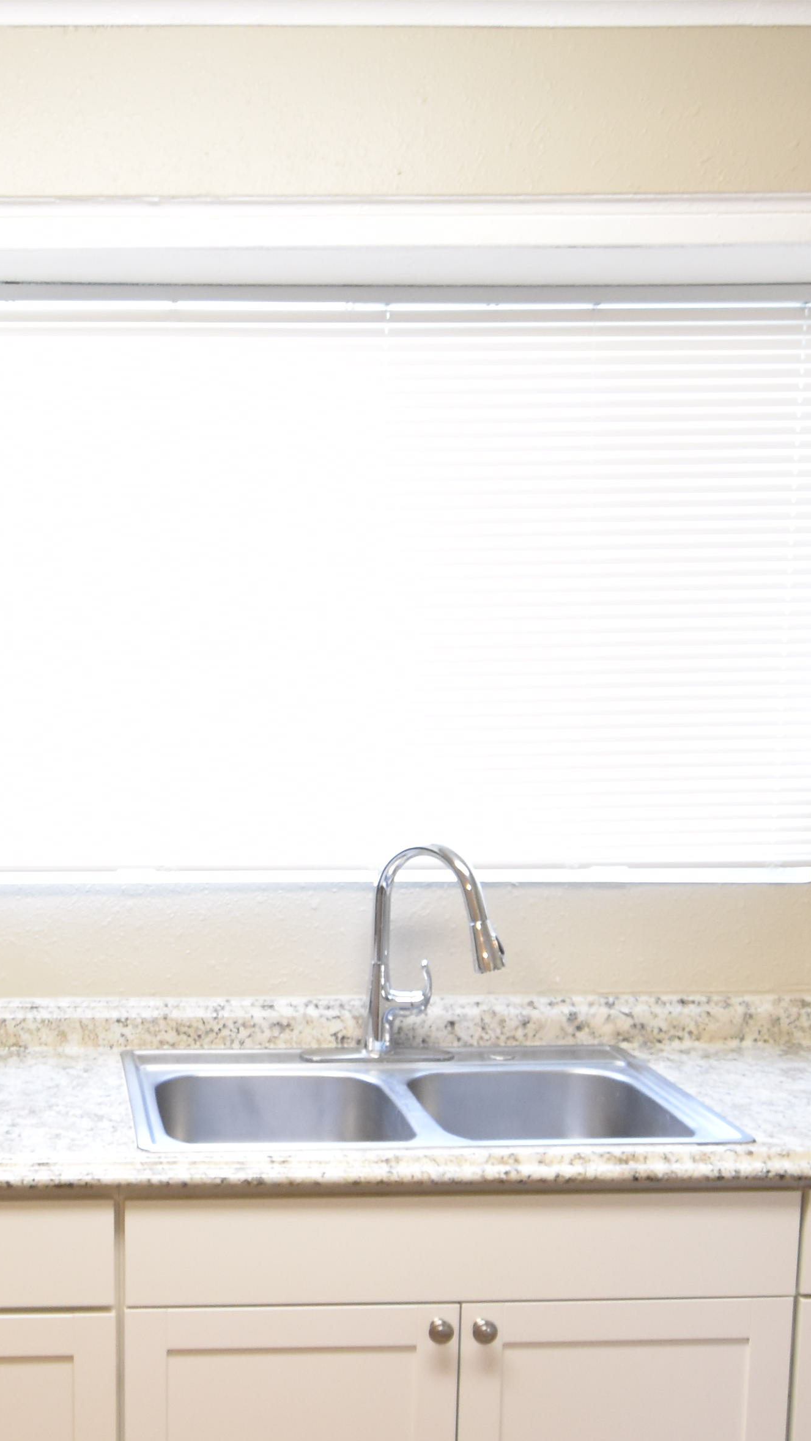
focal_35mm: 40
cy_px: 890
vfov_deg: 50.0
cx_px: 106
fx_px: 1529
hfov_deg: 28.7
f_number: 3.5
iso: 800
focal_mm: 10
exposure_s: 1/45
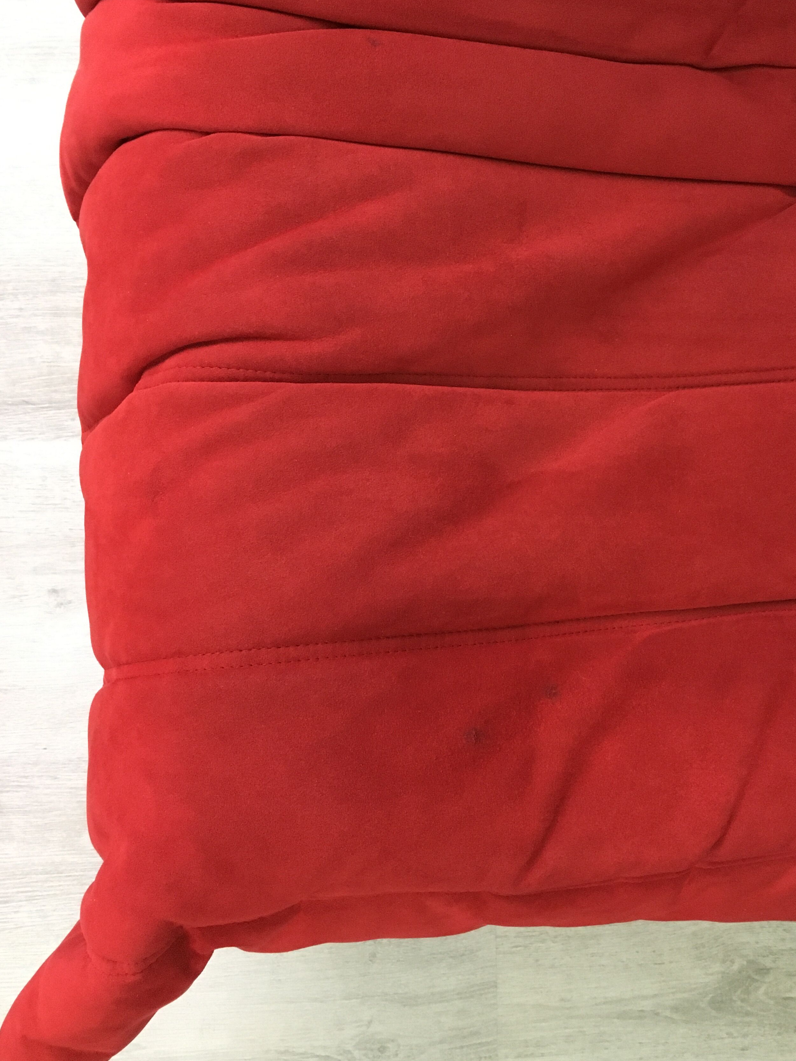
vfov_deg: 52.6
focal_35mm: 35
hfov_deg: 40.6
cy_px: 516
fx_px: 1073
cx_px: 455
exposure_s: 1/17
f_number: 2.2
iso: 250
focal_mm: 4.15
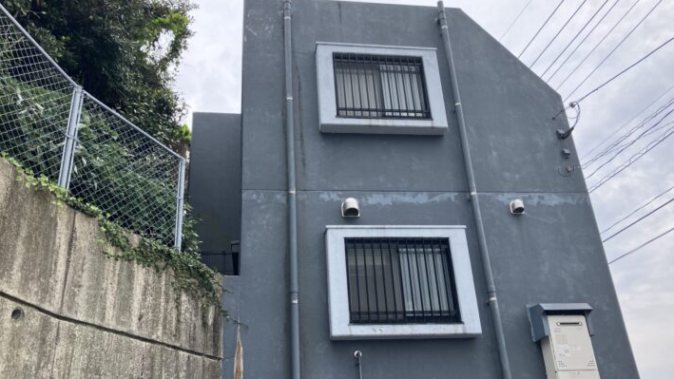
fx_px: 554
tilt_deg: +25.4
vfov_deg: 37.7
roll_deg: +3.6
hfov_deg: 62.6
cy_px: 223
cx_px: 340
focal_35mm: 31
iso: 32
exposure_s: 1/463
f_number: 1.8
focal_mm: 3.99
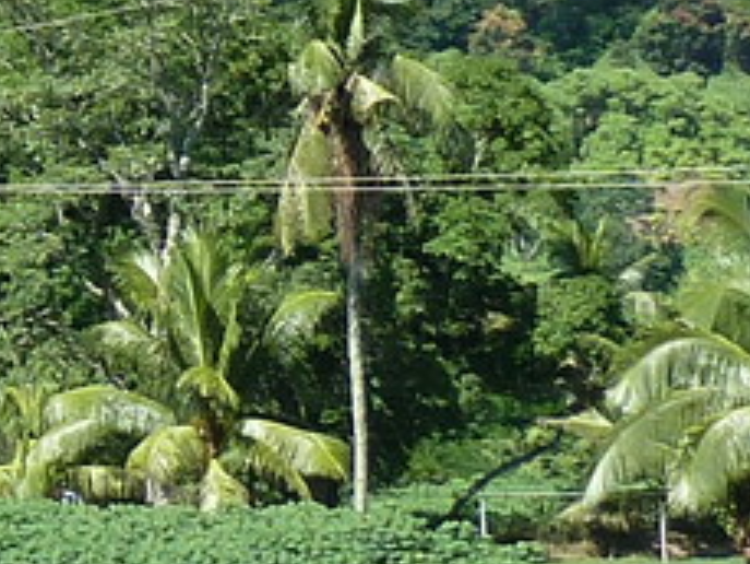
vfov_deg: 5.3
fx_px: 6048
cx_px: -1706
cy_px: -52
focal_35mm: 279
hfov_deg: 6.3
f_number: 4
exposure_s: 1/320
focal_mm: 6.5
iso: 80
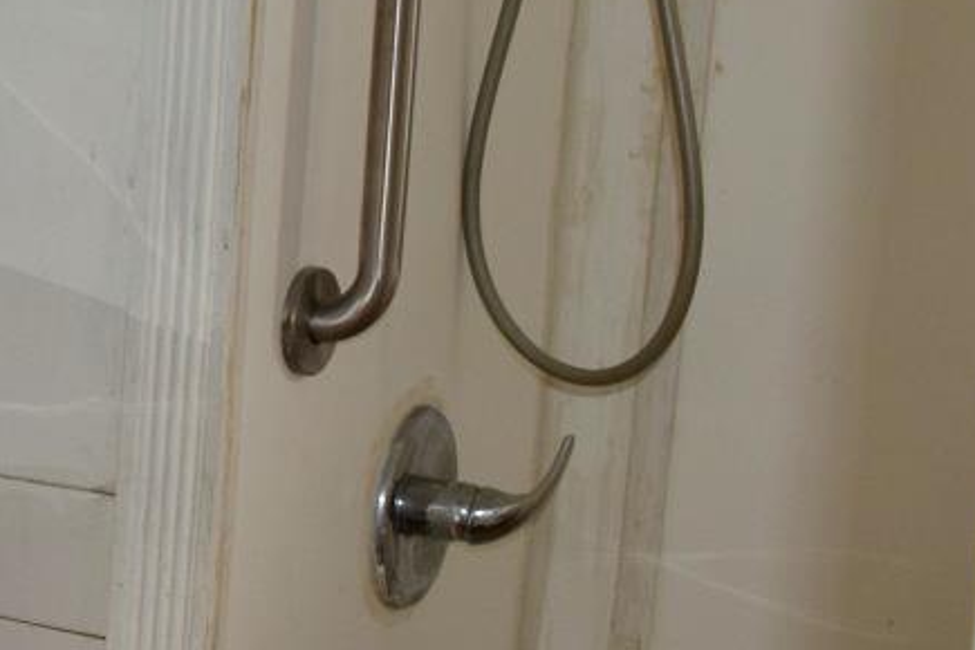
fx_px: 2519
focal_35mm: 93
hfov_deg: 18.5
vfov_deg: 14.7
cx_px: -616
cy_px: 267
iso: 560
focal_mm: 18
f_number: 5.6
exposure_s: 1/125
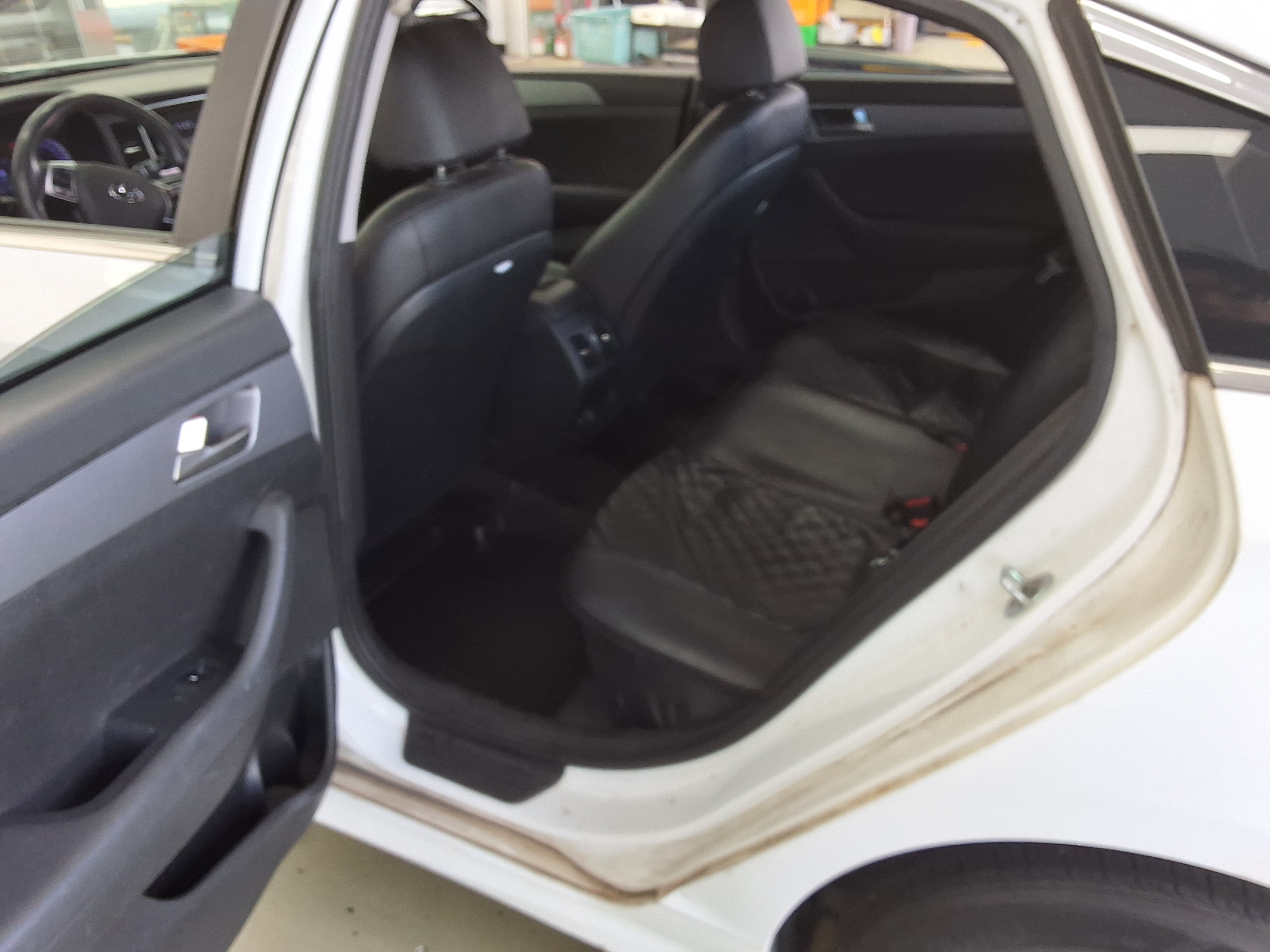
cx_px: 635
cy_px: 476
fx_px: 1027
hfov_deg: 63.4
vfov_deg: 49.7
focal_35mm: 28
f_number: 1.9
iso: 50
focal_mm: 2.91
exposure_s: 1/120
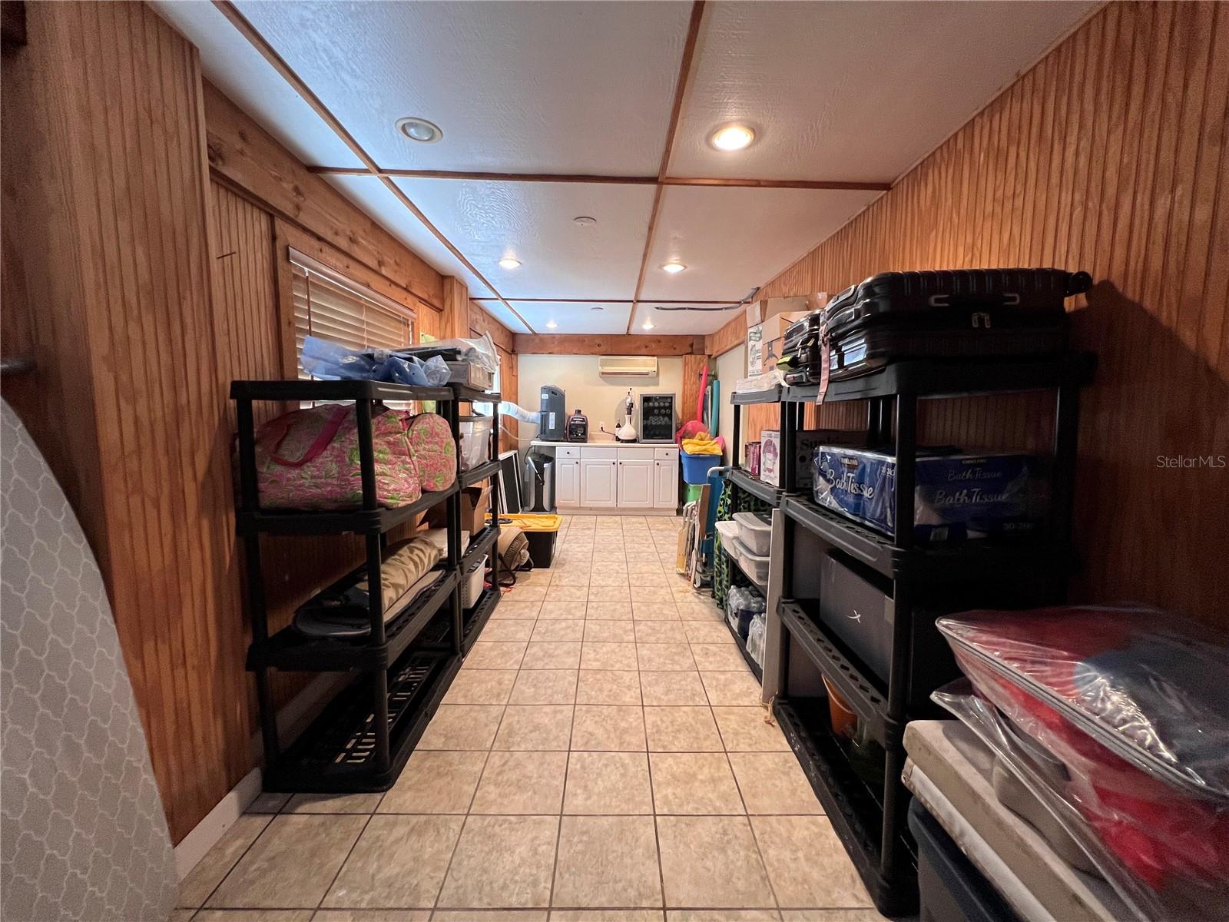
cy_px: 461
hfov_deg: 106.2
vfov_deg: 89.9
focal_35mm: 13
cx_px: 614
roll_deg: -0.5
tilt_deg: -5.7
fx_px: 462
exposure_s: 1/60
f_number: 1.8
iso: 320
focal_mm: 1.57
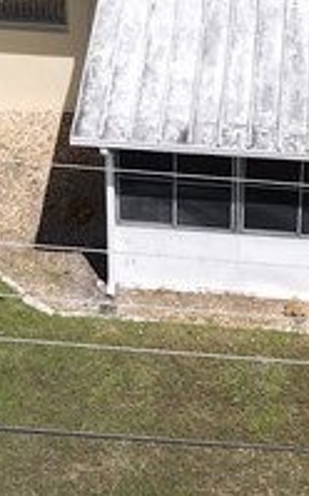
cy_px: -160
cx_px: 127
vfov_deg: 15.2
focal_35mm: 131
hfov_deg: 10.0
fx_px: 1769
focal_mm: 4.5
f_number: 2.8
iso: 110
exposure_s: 1/1000
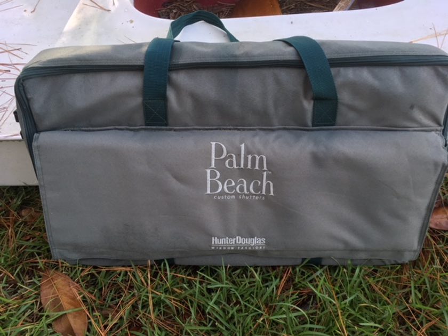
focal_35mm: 29
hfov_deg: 61.7
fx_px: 375
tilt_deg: -43.1
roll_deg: -0.9
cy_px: 168
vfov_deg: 48.2
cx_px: 224
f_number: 2.2
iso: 40
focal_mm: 4.15
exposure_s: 1/120
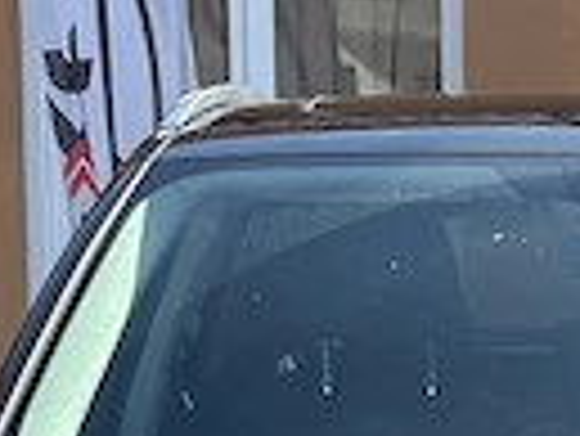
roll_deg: +0.1
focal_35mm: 201
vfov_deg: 7.1
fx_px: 3371
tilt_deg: -10.1
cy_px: 854
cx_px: 652
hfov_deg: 9.7
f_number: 1.6
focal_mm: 5.96
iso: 50
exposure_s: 1/1115
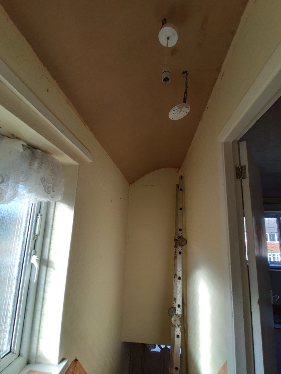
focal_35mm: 15
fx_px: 162
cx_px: 140
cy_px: 187
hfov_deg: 81.8
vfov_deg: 98.1
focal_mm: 2.25
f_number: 2.2
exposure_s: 1/100
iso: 160
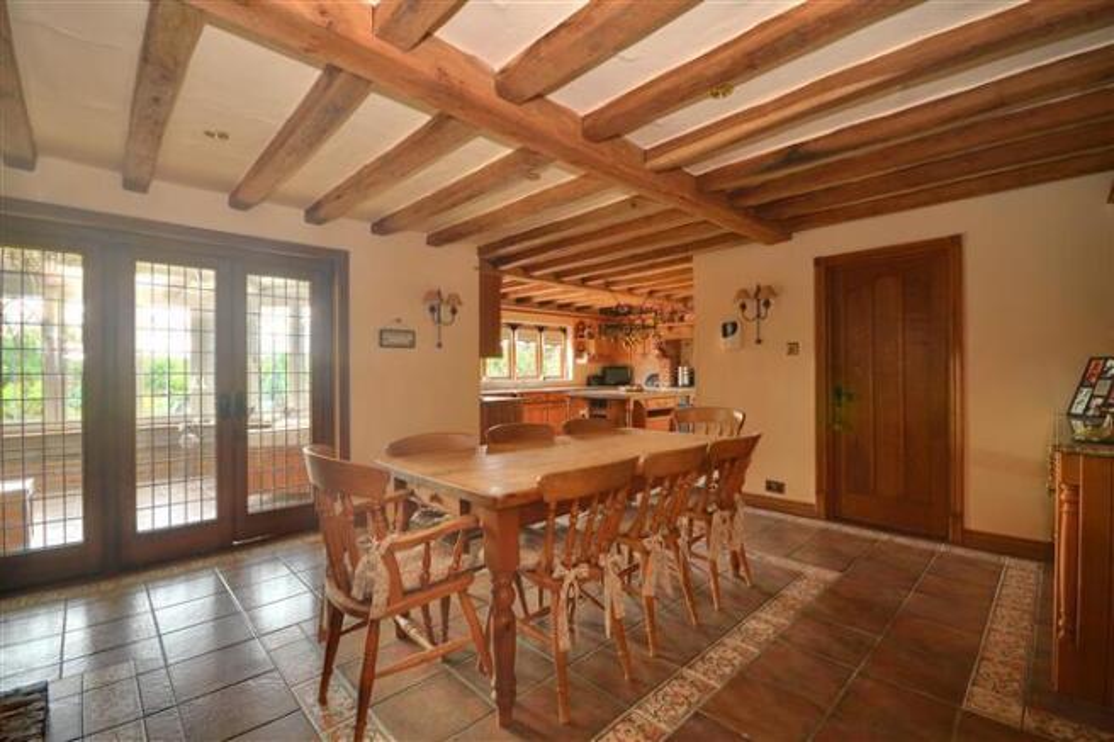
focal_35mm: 15
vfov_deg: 77.3
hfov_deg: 100.4
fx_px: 464
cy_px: 371
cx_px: 557
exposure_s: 1/15
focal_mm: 10
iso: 200
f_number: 8
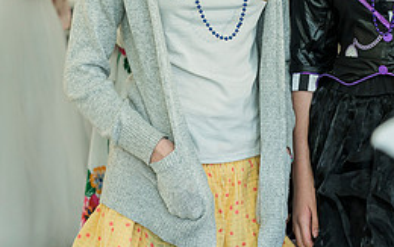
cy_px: -28
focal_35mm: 159
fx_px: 1709
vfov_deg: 8.2
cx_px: 330
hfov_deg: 13.1
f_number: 4.5
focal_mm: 70
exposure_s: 1/200
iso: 800
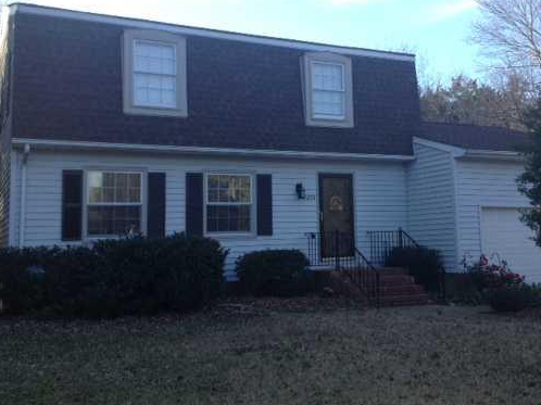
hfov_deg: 42.0
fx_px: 703
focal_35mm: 45
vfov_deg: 32.1
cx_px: 298
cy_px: 178
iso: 50
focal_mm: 4.28
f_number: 2.4
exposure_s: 1/428
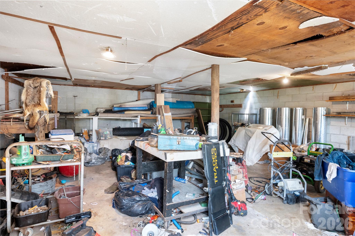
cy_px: 118
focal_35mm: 20
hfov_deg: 85.5
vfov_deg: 63.1
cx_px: 178
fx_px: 192
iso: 2000
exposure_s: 1/20
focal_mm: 19.5
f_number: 8
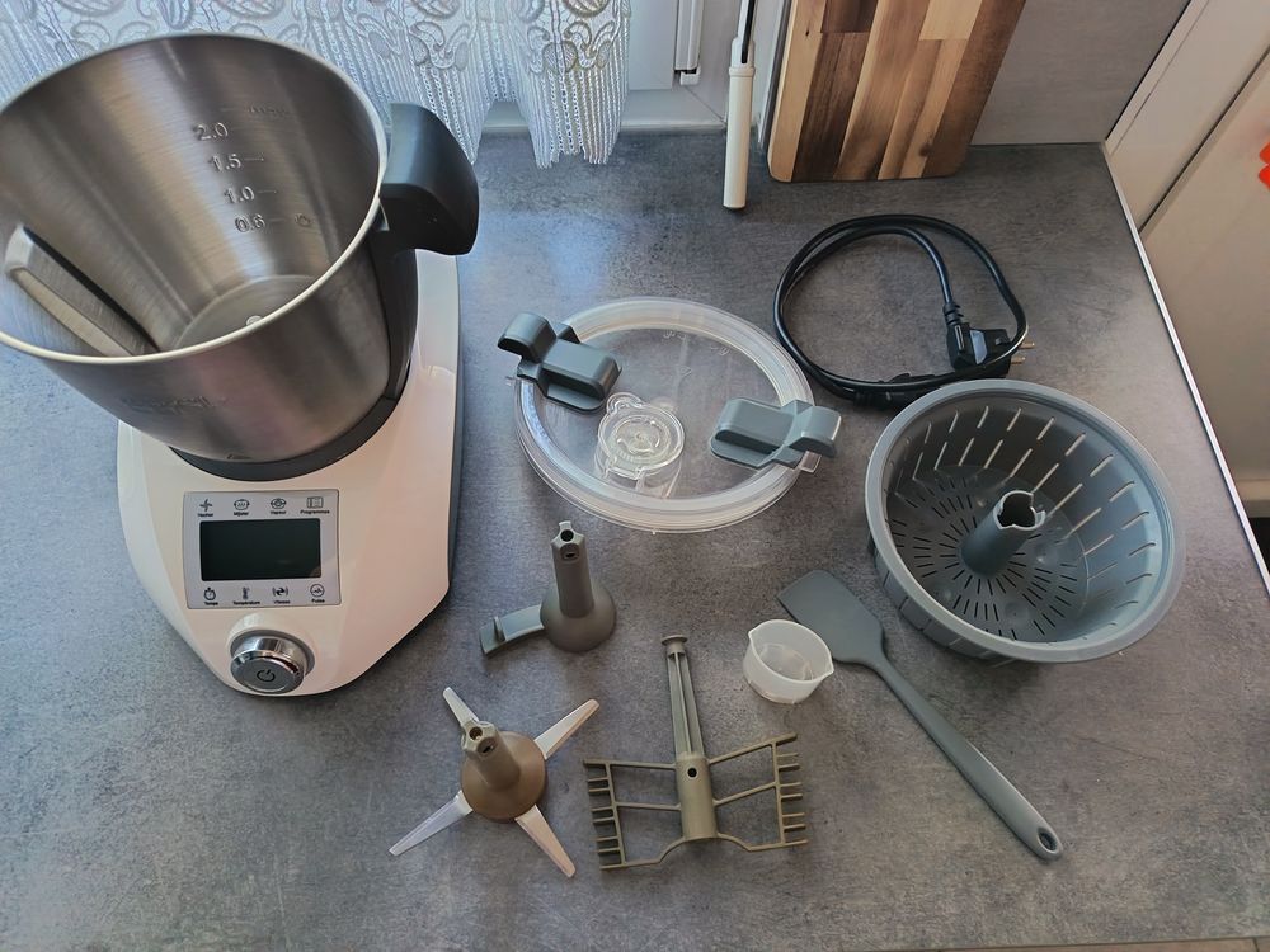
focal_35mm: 24
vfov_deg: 56.8
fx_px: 881
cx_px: 635
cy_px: 476
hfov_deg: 71.6
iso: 2252
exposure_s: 1/33.3
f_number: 1.75
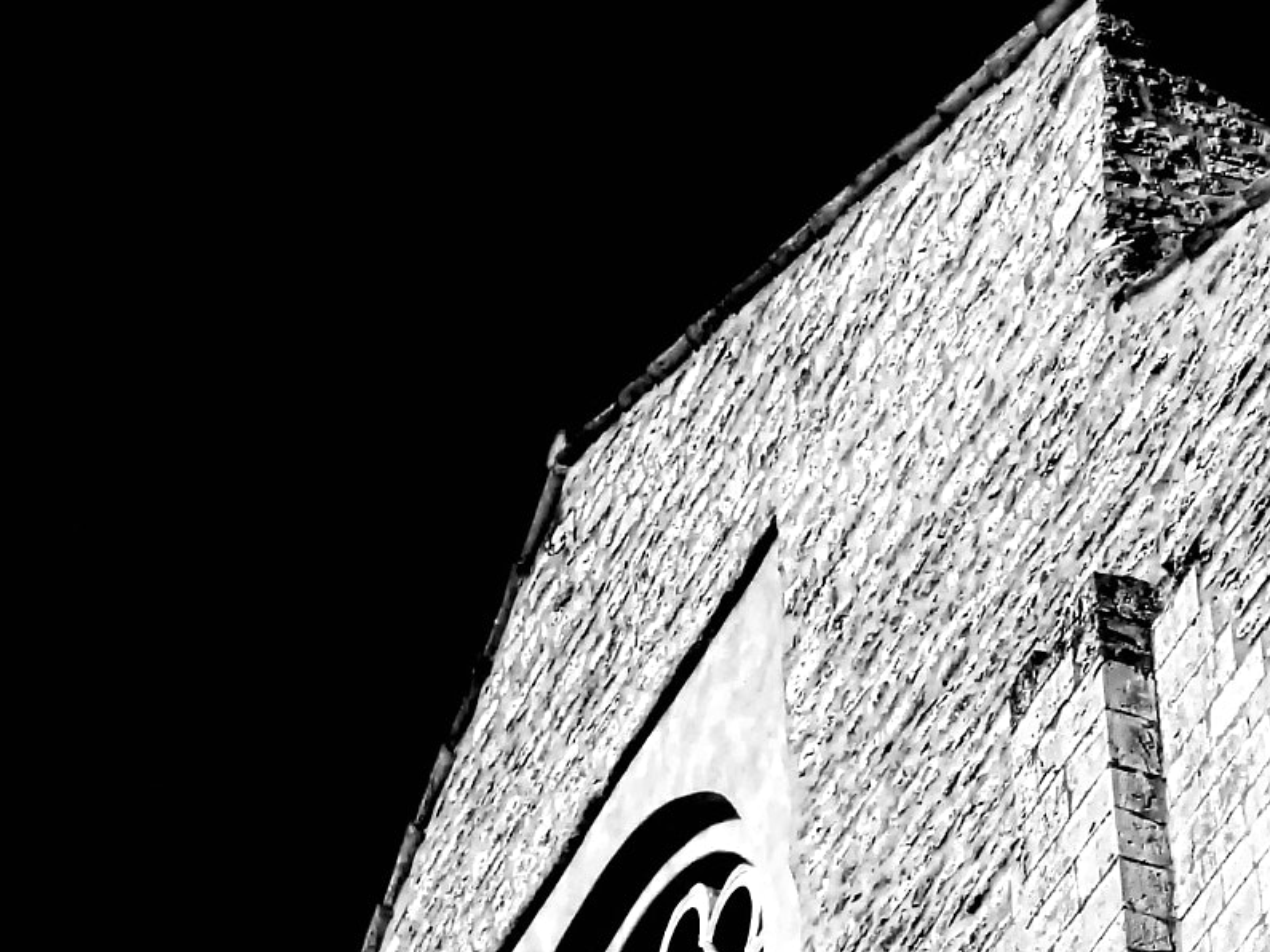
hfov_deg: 11.7
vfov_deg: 8.8
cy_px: 741
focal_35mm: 169
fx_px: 6199
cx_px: 904
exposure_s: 1/500
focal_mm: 14.9
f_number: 8
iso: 100
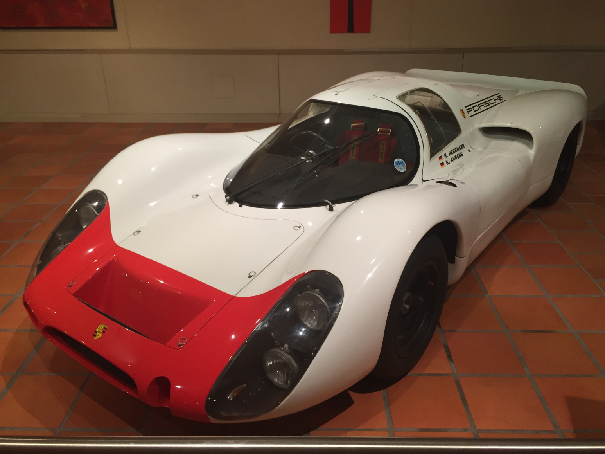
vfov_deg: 46.8
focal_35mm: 30
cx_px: 312
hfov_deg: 60.0
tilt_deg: -23.9
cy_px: 221
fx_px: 524
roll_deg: +0.3
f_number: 2.2
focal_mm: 4.15
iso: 100
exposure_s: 1/33
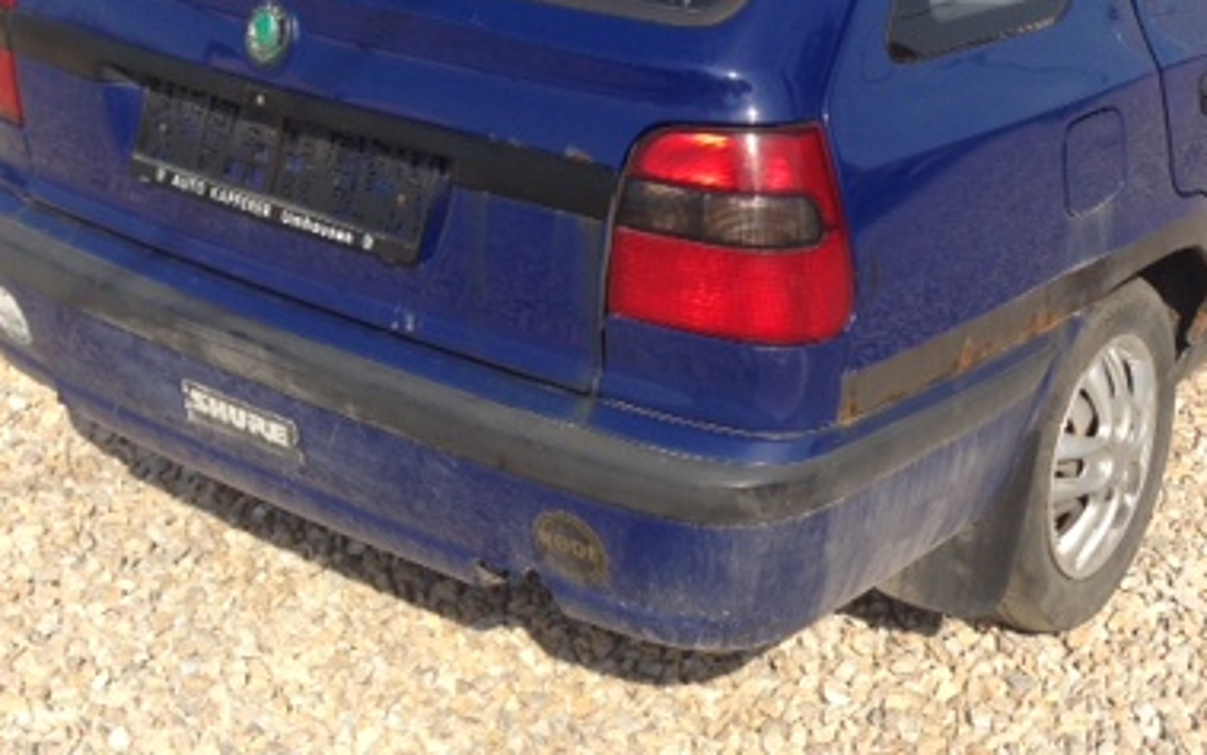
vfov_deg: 21.6
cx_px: 768
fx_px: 1941
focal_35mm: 59
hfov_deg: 34.3
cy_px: 102
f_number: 2.4
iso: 50
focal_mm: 4.13
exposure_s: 1/1205
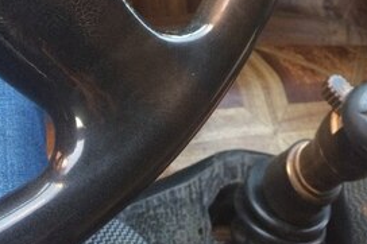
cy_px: -82
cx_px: 244
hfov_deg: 35.9
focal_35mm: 55
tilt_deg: -47.2
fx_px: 560
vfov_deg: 21.9
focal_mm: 4.15
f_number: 2.2
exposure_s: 1/33
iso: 250
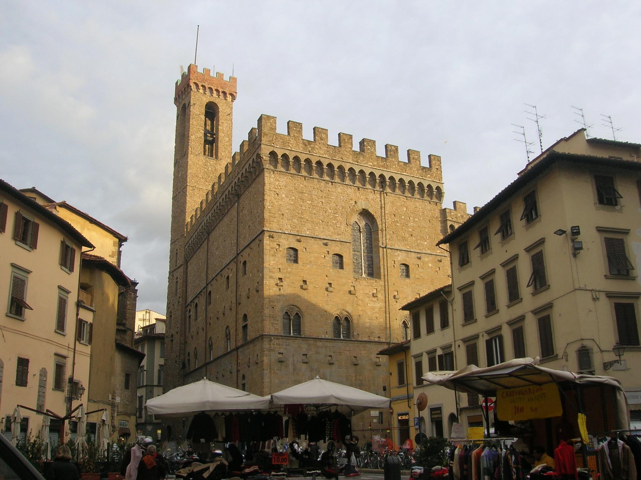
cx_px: 320
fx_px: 629
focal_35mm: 34
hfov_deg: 54.0
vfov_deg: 41.7
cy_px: 240
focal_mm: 5.7
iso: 50
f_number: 4.9
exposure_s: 1/65.3
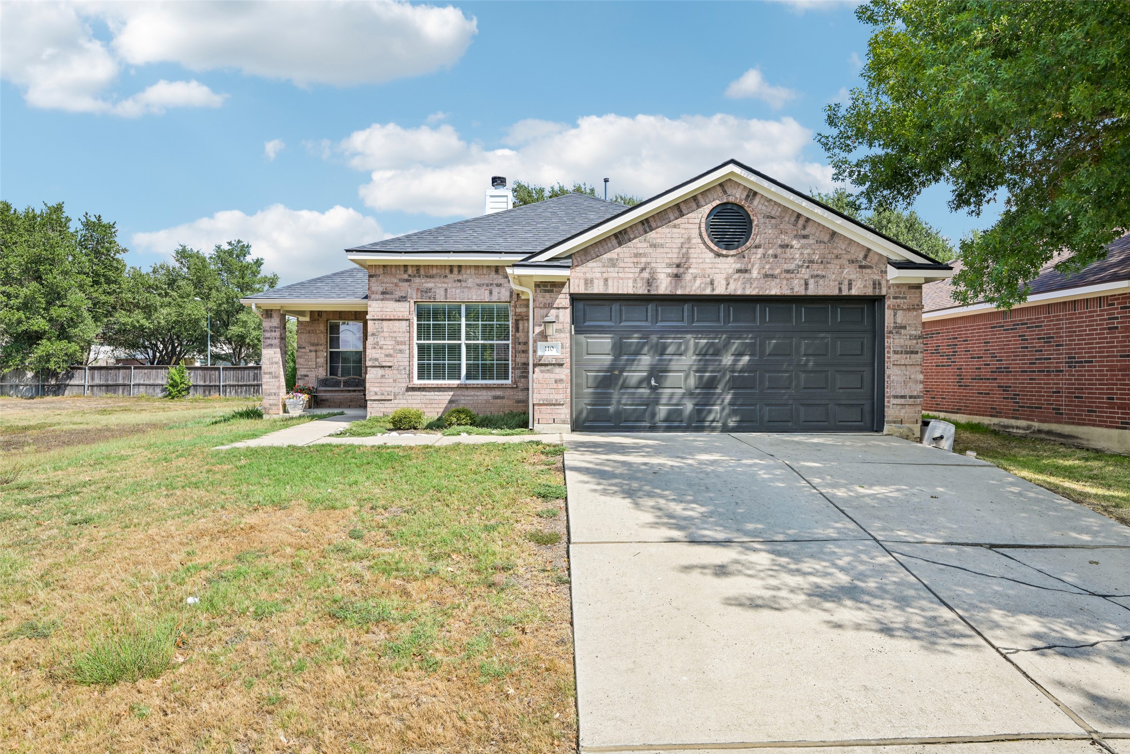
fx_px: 753
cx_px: 565
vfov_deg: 53.1
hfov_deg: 73.7
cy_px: 377
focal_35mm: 24
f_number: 8
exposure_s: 1/250
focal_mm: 24
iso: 100
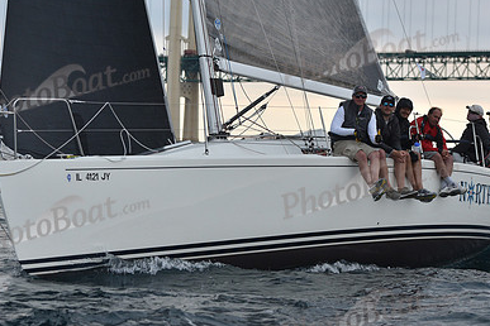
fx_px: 1674
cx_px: 217
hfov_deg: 16.6
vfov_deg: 11.1
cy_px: 138
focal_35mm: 123
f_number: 3.5
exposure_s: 1/640
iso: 500
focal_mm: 82
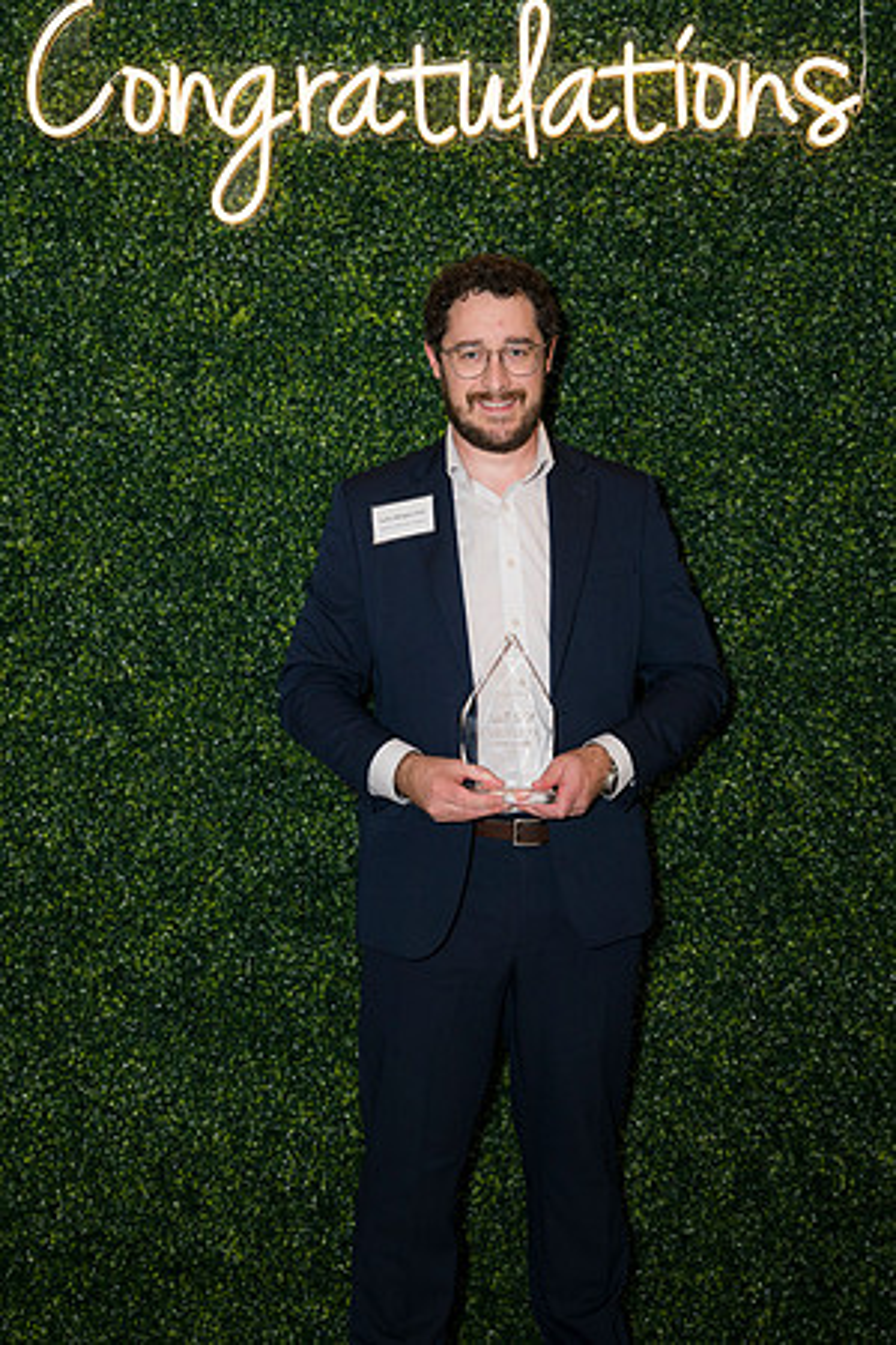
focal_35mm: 53
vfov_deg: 37.5
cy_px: 672
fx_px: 1979
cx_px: 448
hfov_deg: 25.5
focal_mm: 53
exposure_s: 1/160
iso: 400
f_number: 5
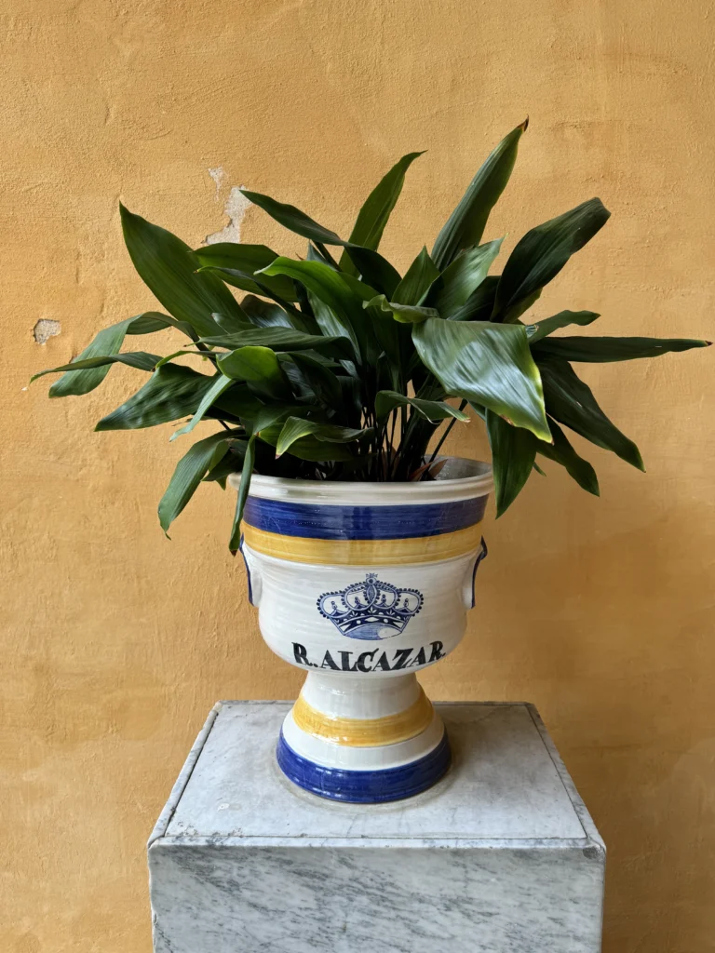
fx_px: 661
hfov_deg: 56.8
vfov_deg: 71.6
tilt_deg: -9.1
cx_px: 358
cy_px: 476
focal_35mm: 24
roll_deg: +0.4
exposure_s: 1/143
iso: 64
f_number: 1.78
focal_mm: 6.86
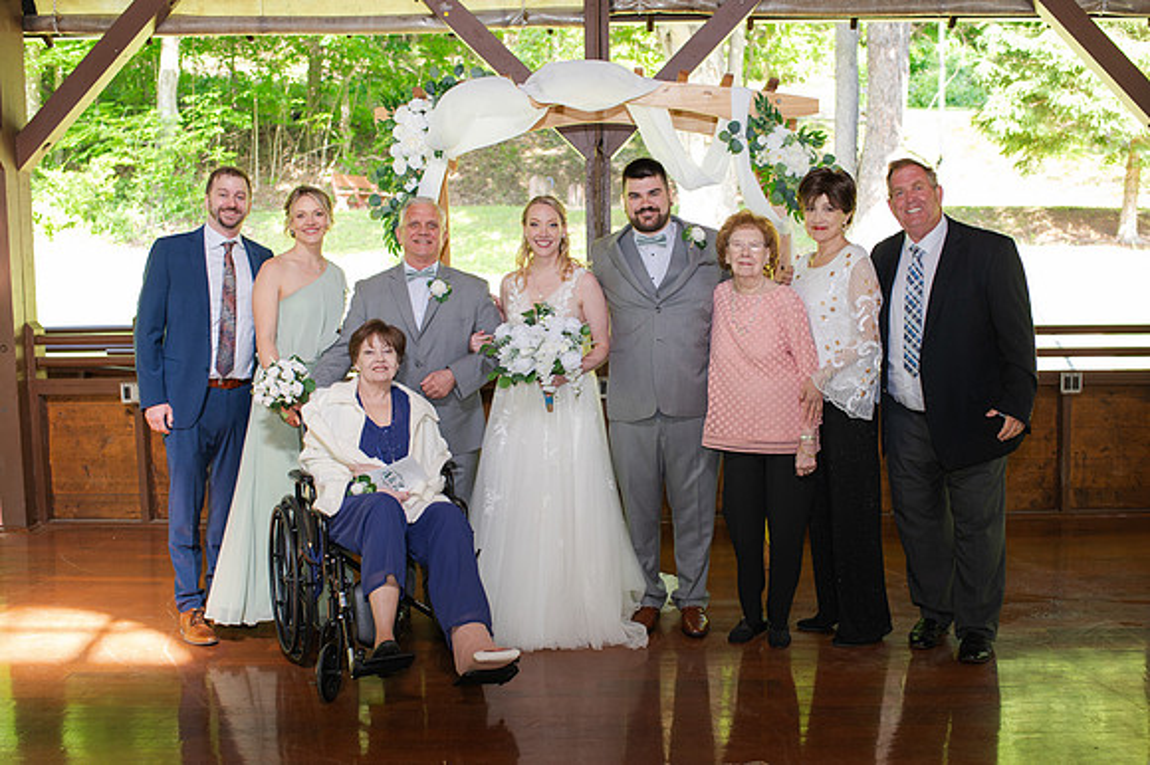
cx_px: 597
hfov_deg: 48.4
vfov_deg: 33.3
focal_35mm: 40
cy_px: 408
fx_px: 1278
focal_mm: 35
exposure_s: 1/200
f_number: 3.2
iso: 450
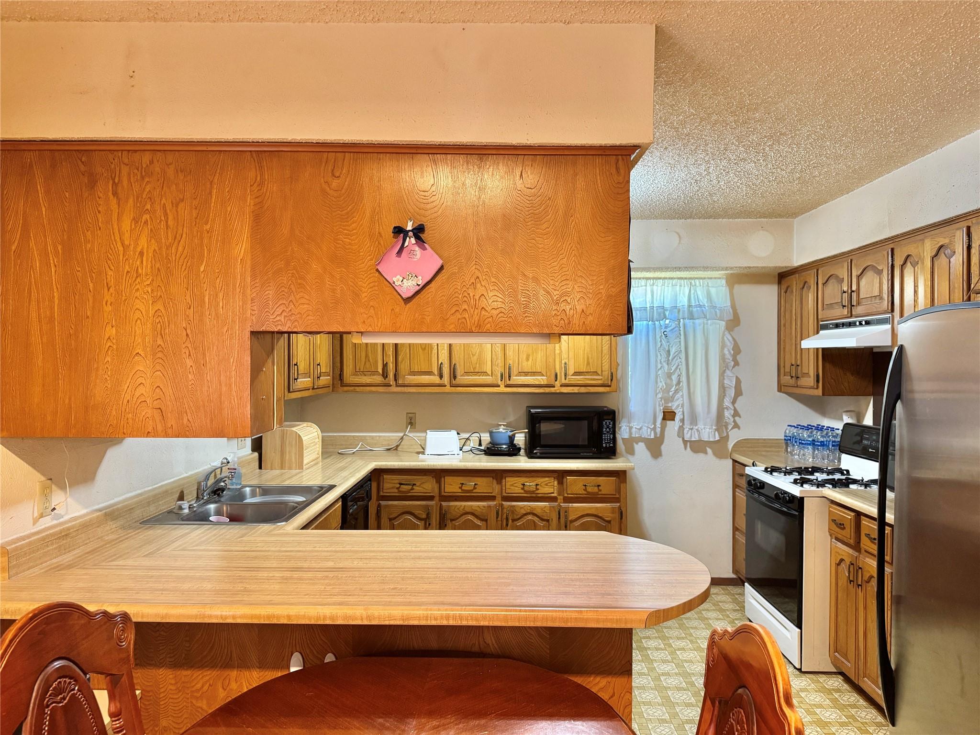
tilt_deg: -1.0
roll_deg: +0.5
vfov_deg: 56.8
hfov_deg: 71.6
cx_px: 490
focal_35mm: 24
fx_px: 679
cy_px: 368
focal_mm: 6.76
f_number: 1.78
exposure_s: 1/60
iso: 500
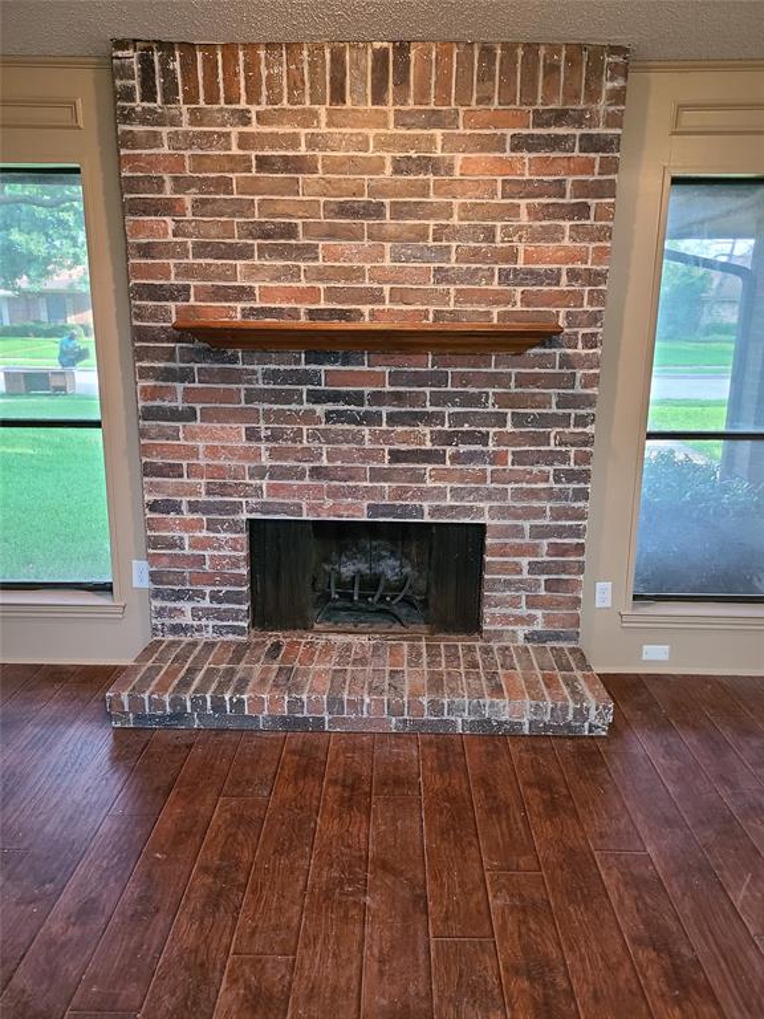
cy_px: 510
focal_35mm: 26
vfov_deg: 67.3
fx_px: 765
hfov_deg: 53.1
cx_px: 382
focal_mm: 5.4
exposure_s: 1/39
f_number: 1.8
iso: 500
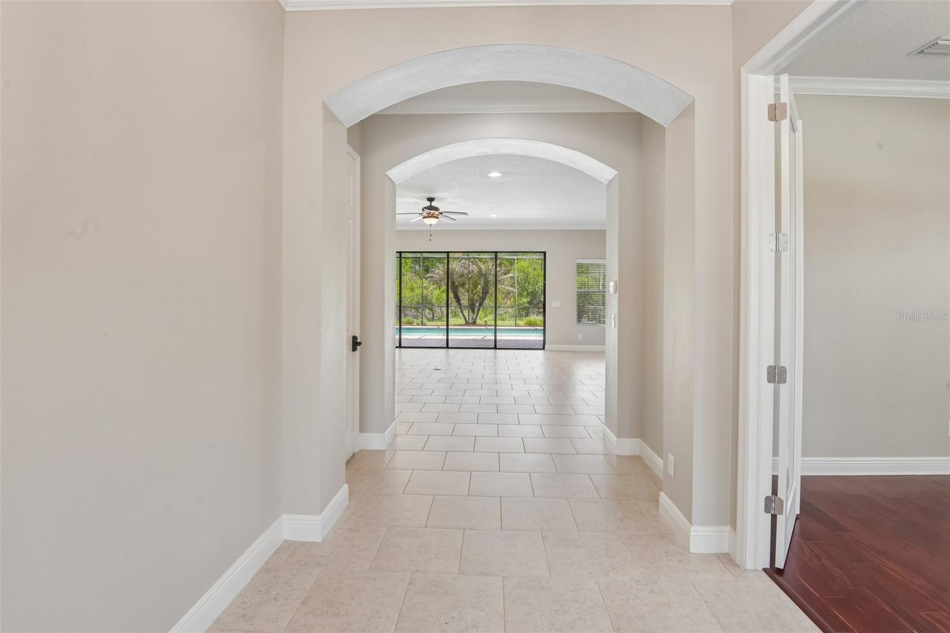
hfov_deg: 93.3
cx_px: 475
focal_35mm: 17
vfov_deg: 70.4
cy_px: 316
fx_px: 448
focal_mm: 17
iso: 400
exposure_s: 1/50
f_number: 8
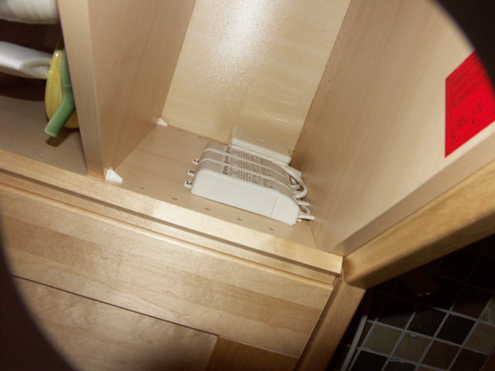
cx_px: 248
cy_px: 186
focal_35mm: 29
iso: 200
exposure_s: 1/50
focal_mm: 7.5
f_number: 5.6
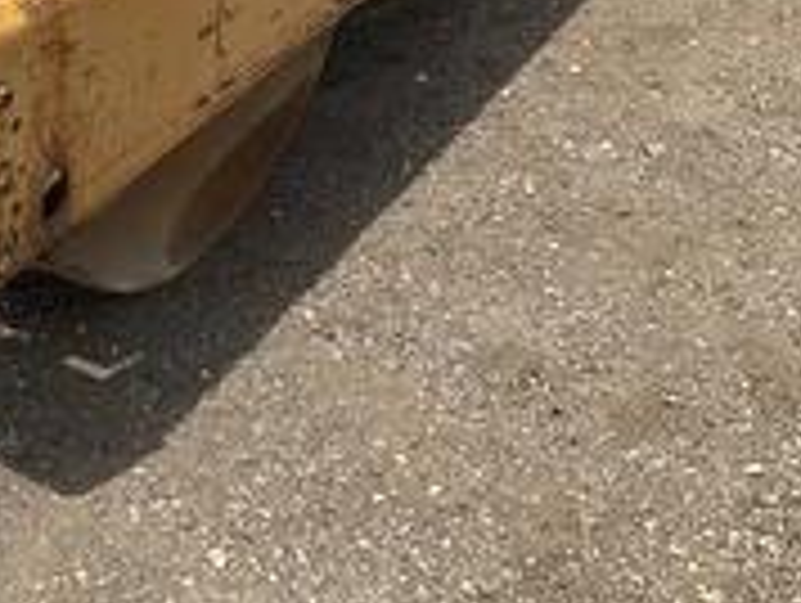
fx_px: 1506
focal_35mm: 65
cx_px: -90
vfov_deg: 21.8
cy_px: 0
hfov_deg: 27.2
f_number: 1.8
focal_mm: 3
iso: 25
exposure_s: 1/1121
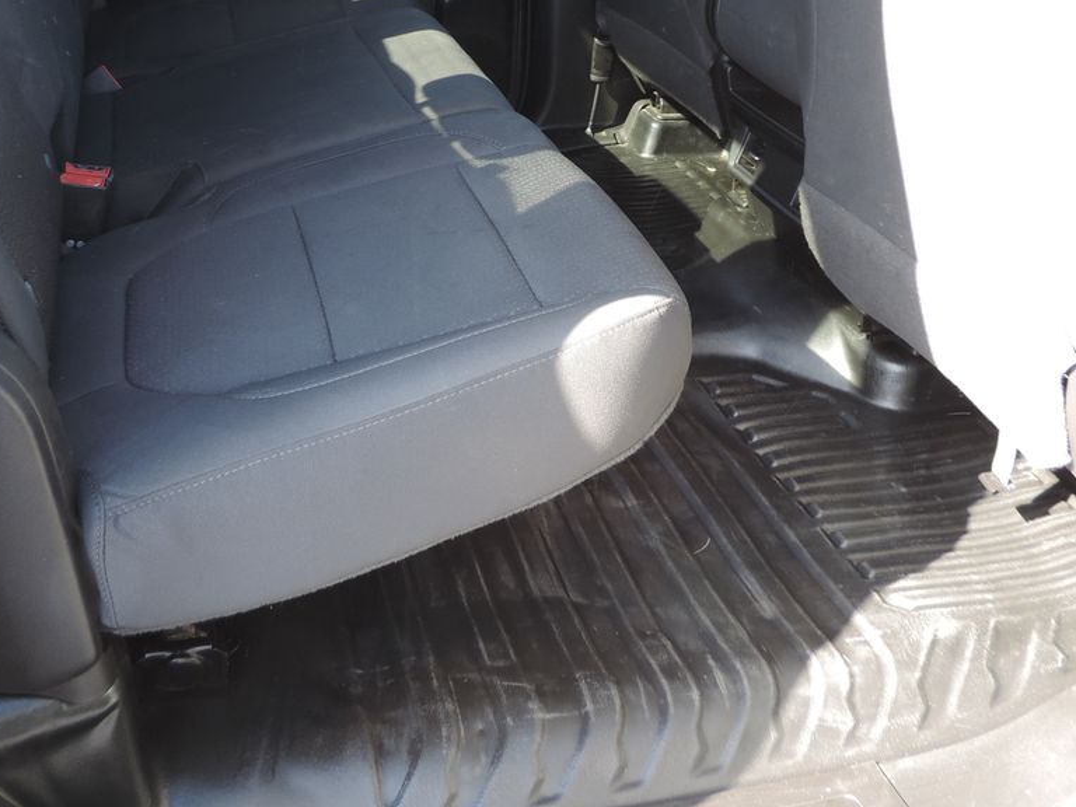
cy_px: 191
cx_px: 517
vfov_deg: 35.1
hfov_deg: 46.8
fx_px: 1243
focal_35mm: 40
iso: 90
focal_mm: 4.3
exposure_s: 1/30
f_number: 3
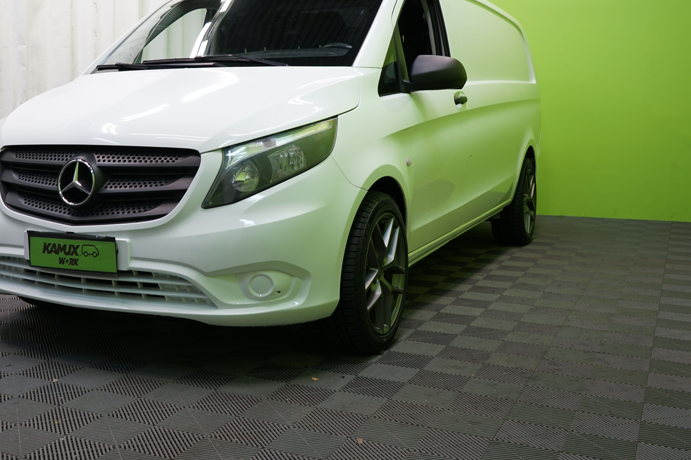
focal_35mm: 42
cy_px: 153
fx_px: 806
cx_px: 244
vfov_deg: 31.6
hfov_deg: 45.9
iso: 400
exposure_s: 1/50
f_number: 5.6
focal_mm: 31
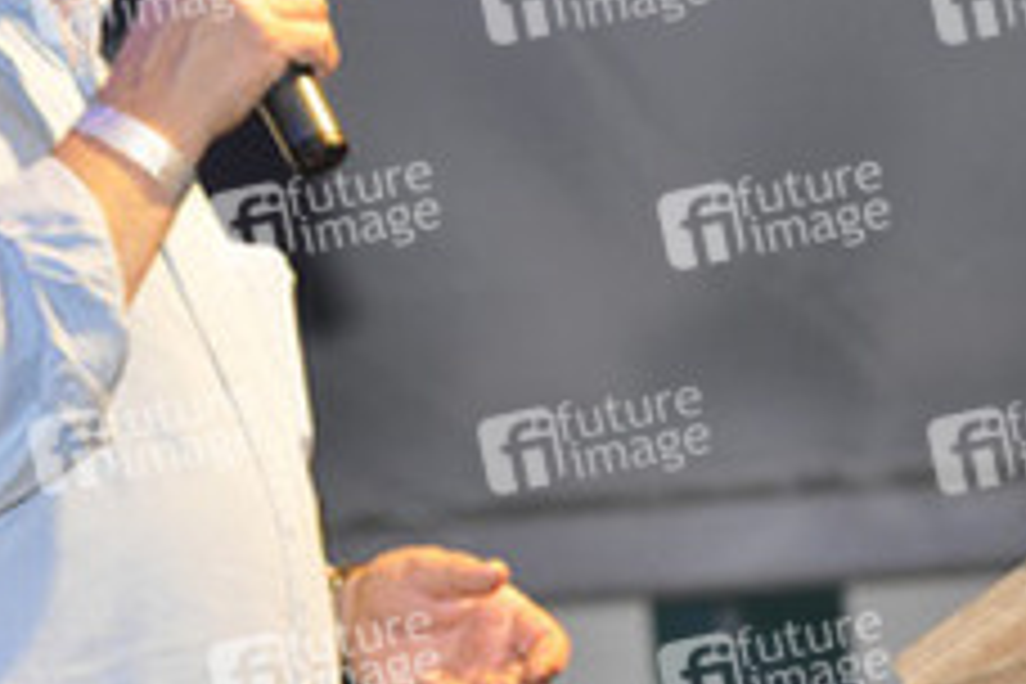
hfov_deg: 6.2
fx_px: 9433
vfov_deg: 4.2
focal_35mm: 331
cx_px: 202
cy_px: 104
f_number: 6.3
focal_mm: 112
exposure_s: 1/60
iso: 1000
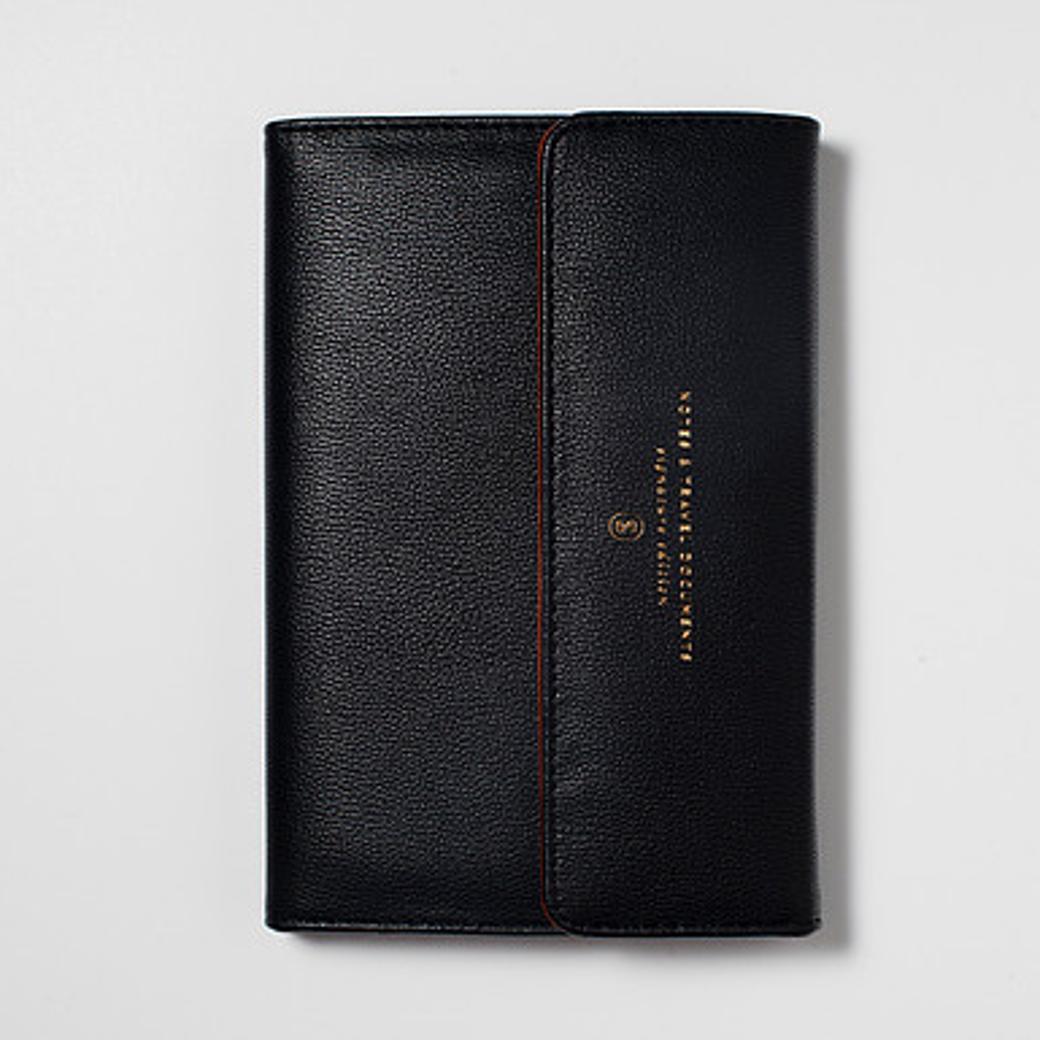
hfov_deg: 24.6
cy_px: 501
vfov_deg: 24.7
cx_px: 579
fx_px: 2379
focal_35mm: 70
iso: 200
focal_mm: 50
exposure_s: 1/200
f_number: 13
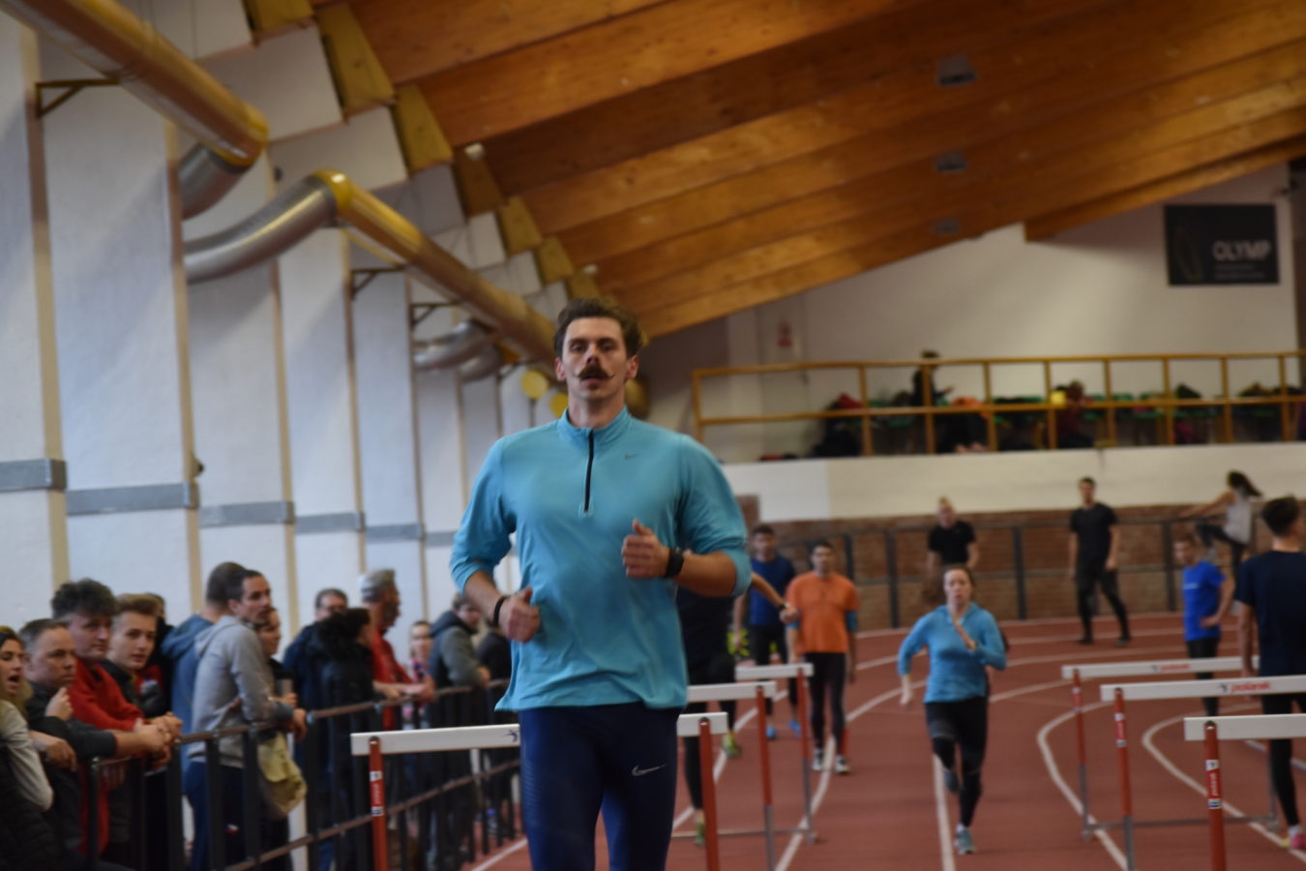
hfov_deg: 11.8
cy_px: 436
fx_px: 6312
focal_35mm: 174
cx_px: 653
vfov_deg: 7.9
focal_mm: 116
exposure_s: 1/125
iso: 800
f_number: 4.5
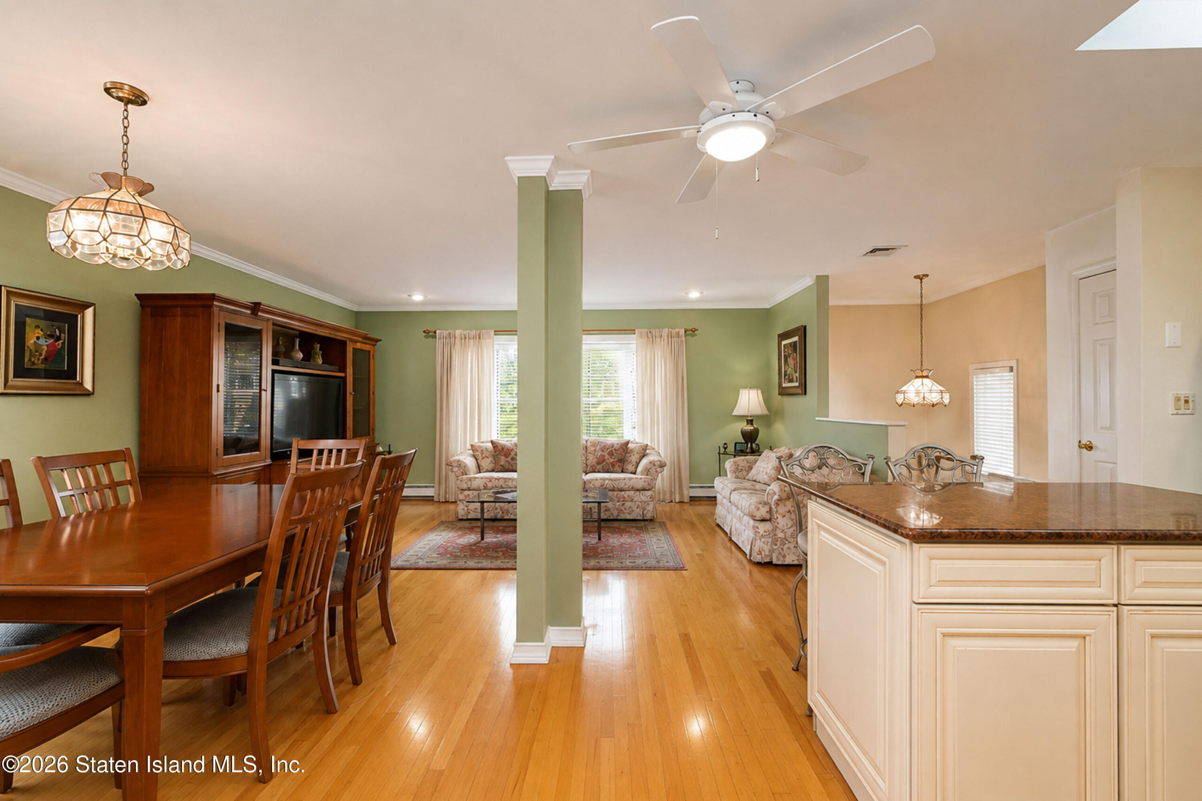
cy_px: 400
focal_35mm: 15
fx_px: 501
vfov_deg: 77.3
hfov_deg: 100.4
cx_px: 601
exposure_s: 1/60
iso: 2000
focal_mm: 10
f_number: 8
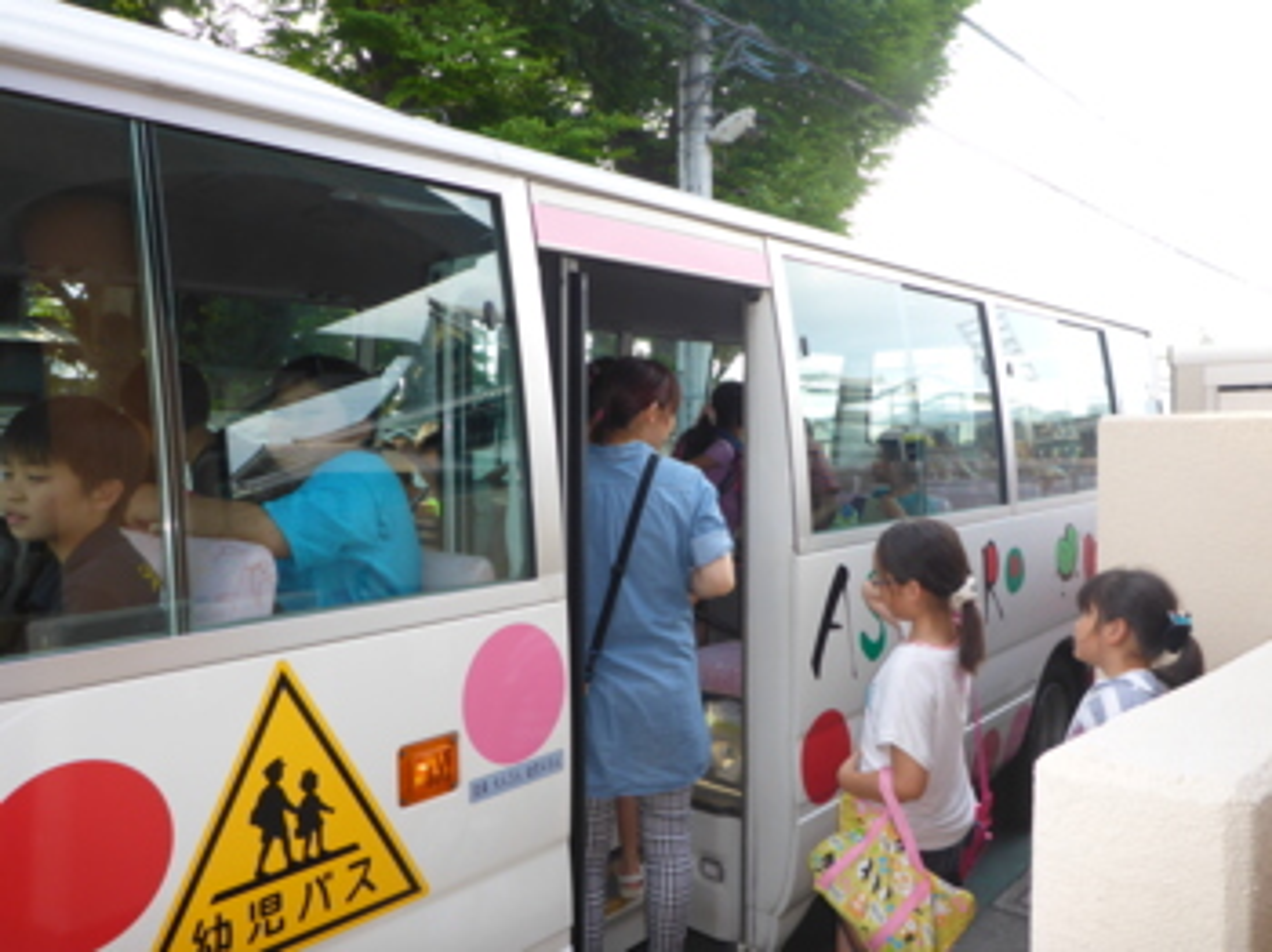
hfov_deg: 63.5
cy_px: 476
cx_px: 636
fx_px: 1028
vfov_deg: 49.7
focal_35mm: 28
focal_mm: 4.9
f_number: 3.3
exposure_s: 1/125
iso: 100
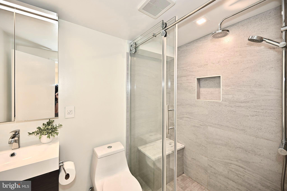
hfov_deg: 104.3
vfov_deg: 81.2
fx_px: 112
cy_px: 96
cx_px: 144
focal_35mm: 14
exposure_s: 1/60
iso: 400
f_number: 4
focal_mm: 14
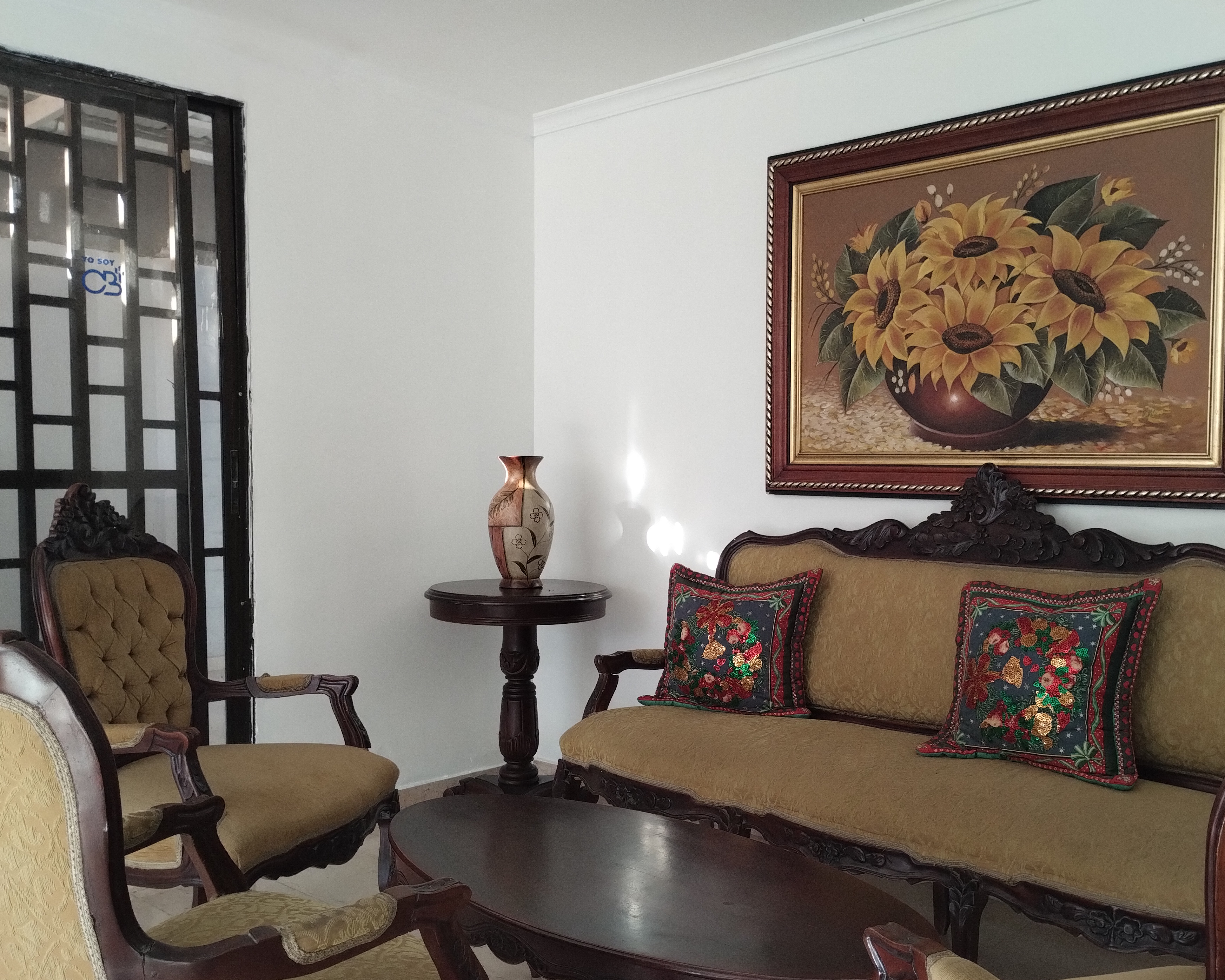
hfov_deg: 55.5
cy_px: 532
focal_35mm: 32
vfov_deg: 45.7
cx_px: 680
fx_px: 1160
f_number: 1.8
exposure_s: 1/30
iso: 766
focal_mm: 4.27
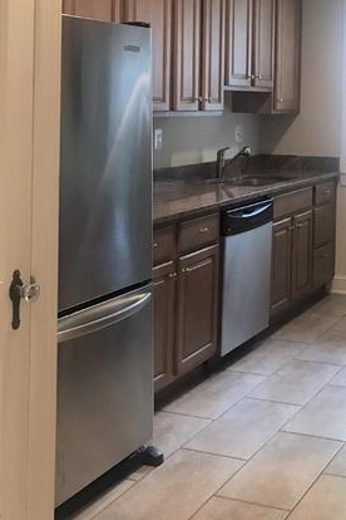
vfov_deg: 36.0
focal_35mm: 54
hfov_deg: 24.1
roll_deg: -1.3
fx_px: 778
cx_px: 335
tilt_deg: -1.1
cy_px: 129
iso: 50
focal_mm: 3.99
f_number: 1.8
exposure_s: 1/15
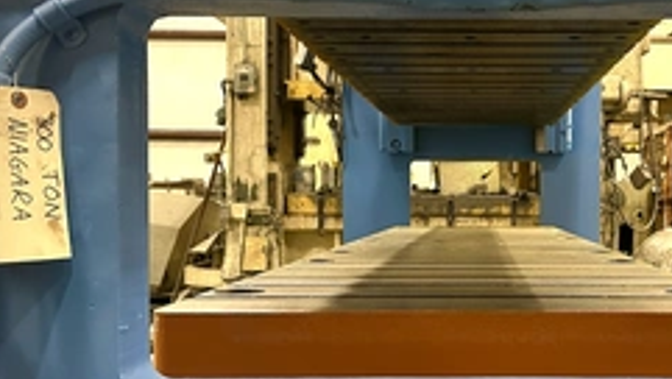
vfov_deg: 25.5
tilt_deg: -2.0
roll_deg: +0.1
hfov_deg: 42.6
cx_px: 488
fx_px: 838
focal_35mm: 47
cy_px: 226
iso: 640
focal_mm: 5.7
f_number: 1.5
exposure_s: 1/40
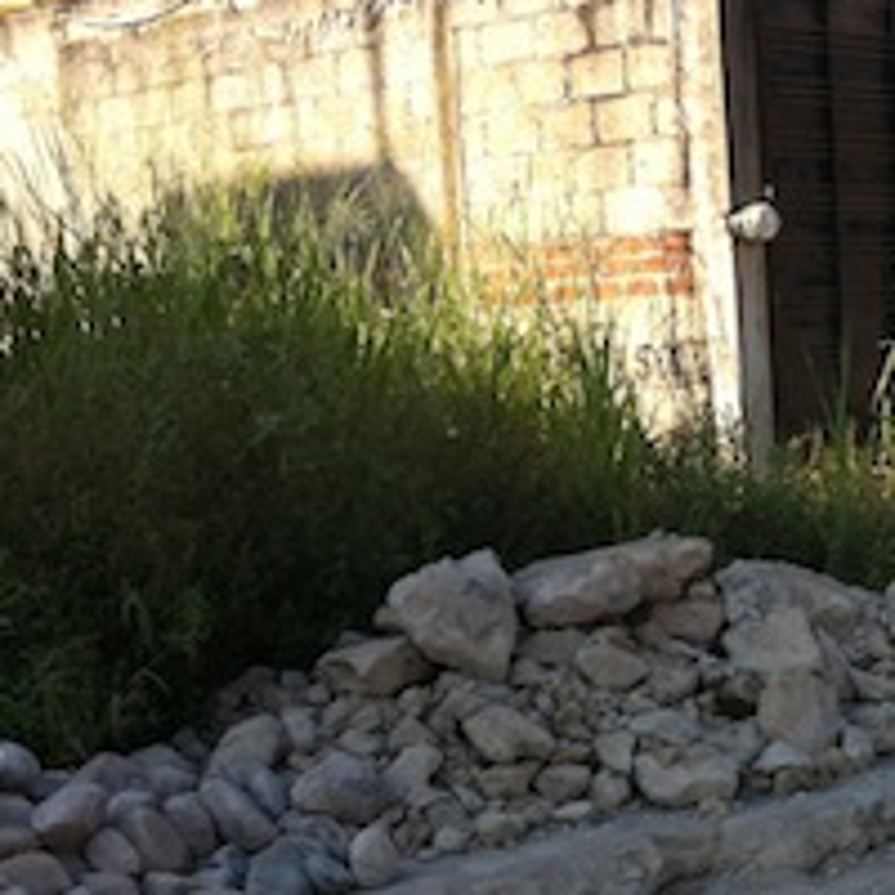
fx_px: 2252
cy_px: 727
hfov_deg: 21.7
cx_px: 886
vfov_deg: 22.2
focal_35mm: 77
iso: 80
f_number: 2.8
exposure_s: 1/529
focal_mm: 3.85
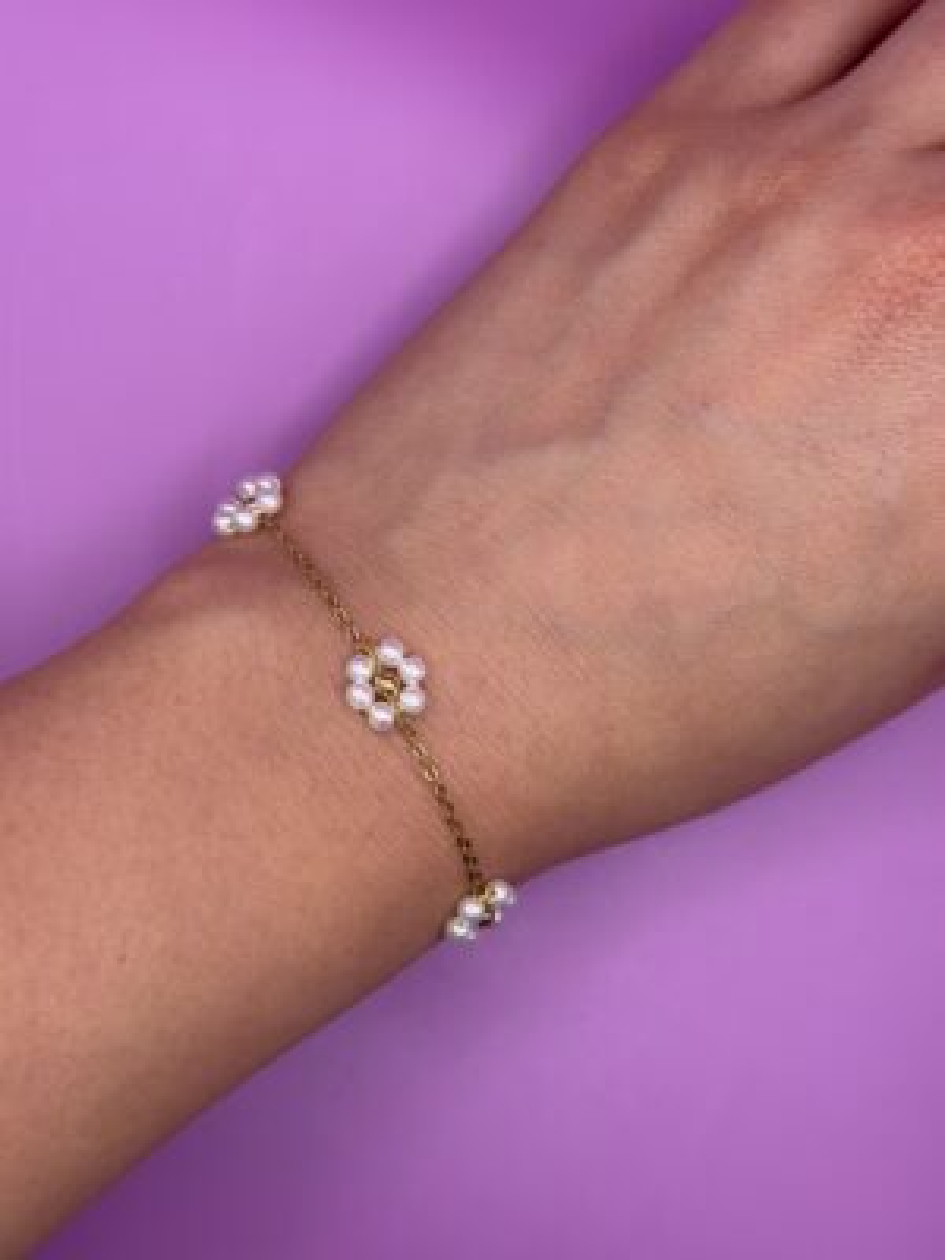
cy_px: 630
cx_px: 472
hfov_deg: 30.3
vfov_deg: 39.7
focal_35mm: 48
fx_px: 1747
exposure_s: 1/186
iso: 50
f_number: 1.78
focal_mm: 6.76
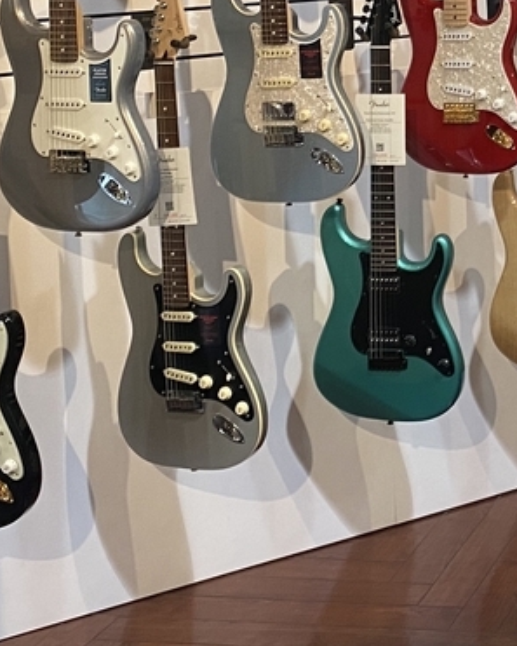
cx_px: 733
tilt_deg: -3.7
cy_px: -16
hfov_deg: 17.2
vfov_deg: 22.3
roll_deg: +1.3
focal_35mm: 82
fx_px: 1568
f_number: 1.8
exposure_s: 1/60
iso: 100
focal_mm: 4.25
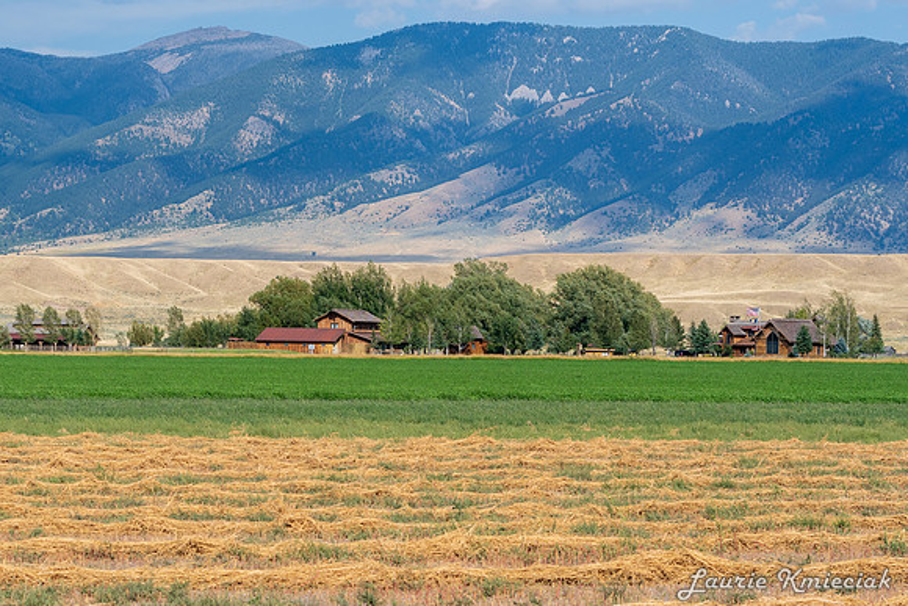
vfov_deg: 11.2
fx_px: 3082
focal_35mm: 122
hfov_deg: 16.7
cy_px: 353
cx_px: 380
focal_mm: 70
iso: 280
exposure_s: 1/1000
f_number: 8
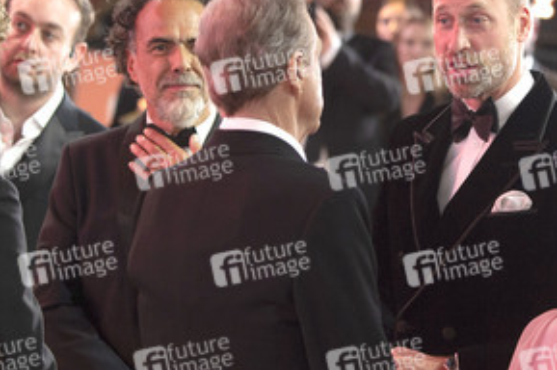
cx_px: 474
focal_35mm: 309
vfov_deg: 4.4
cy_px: 256
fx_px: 4775
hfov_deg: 6.7
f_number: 5
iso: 1600
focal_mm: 140
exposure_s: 1/250
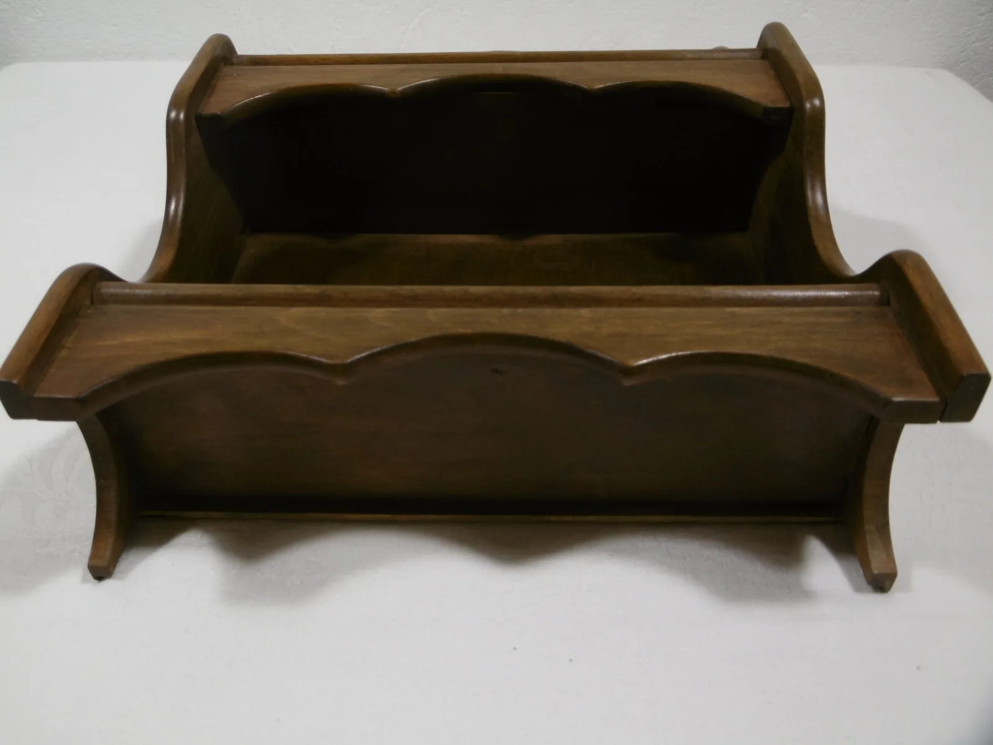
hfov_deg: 56.8
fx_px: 918
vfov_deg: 44.2
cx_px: 496
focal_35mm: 32
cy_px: 372
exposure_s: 1/20
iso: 100
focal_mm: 5.8
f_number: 3.5
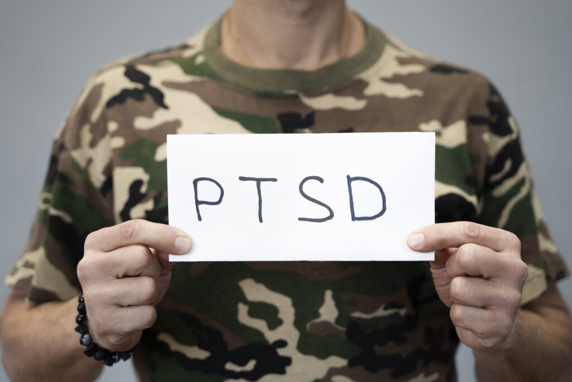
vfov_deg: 18.9
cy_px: 191
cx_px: 286
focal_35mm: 72
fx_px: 1144
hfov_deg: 28.1
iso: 1000
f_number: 3.2
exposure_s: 1/160
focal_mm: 72
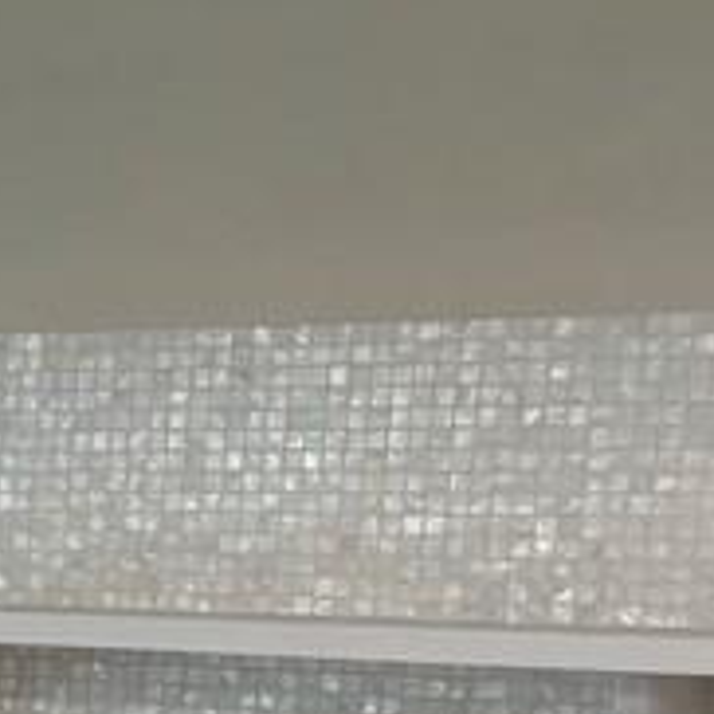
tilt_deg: -7.5
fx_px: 3010
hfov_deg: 11.7
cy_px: 961
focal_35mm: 129
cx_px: -847
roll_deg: -3.4
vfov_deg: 13.0
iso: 80
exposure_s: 1/60
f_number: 1.6
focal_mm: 5.96
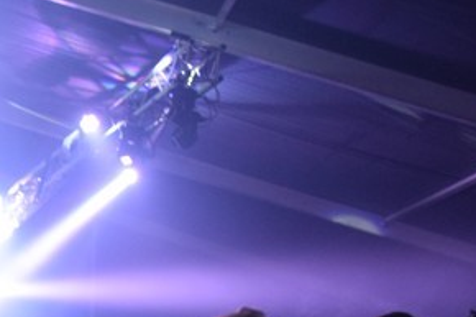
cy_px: 448
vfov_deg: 12.0
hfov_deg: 16.5
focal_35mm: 110
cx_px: -301
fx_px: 1450
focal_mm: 21
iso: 1600
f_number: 3.5
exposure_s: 1/40
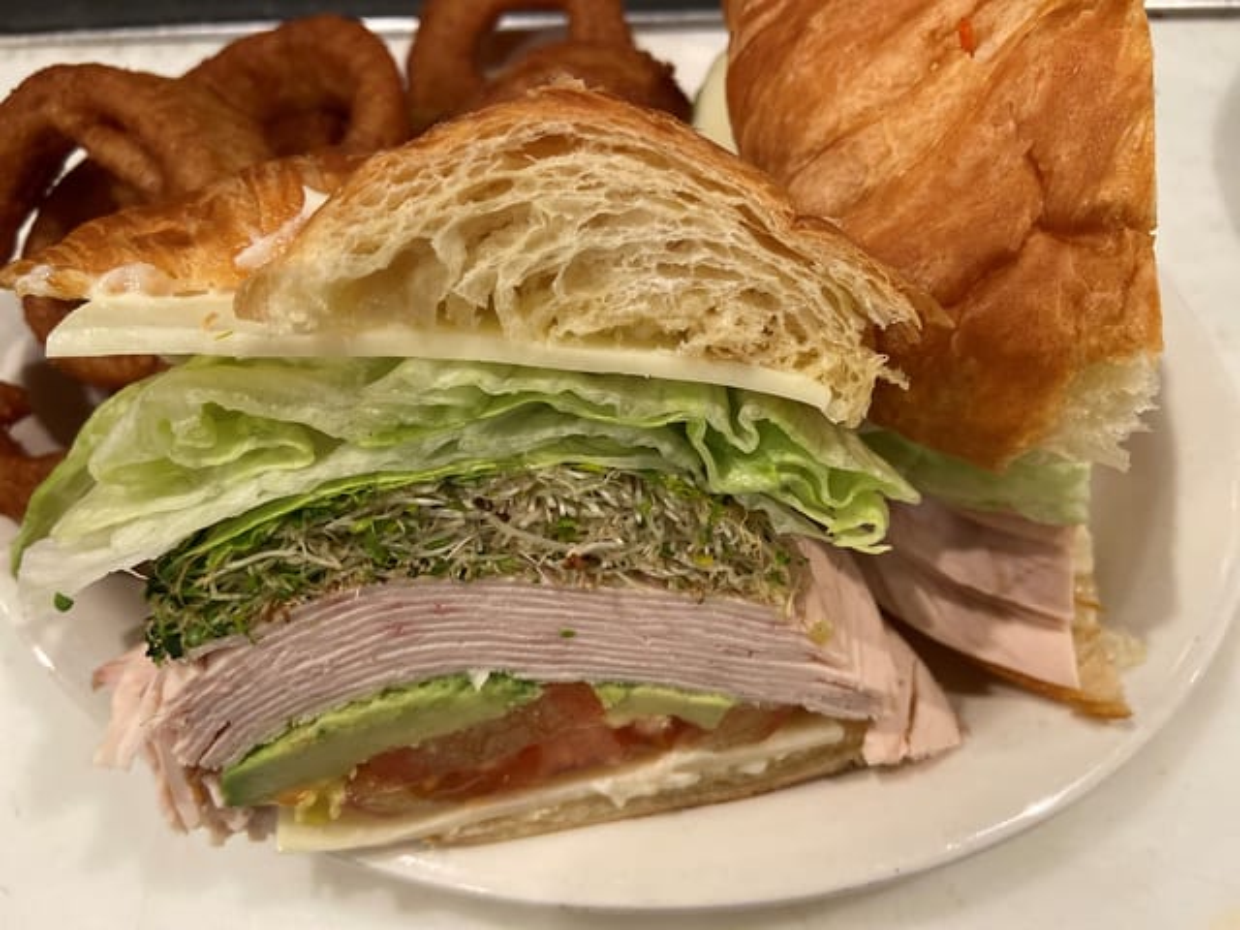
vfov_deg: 53.1
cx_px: 620
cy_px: 465
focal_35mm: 26
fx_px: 931
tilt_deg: -55.7
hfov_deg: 67.3
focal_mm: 4.25
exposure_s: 1/60
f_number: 1.8
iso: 320
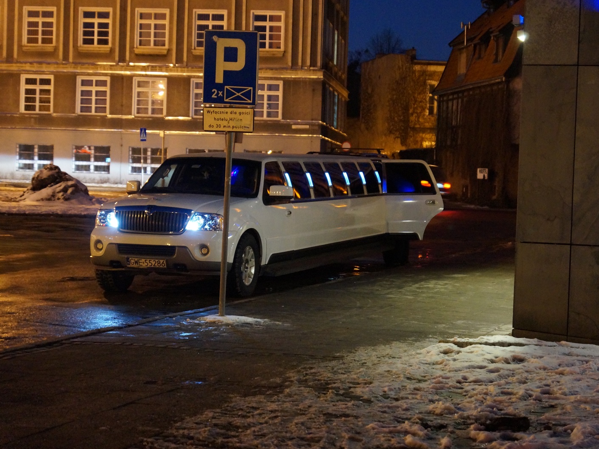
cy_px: 224
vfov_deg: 18.0
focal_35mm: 82
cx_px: 320
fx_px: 1419
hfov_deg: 23.8
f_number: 2.8
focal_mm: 50
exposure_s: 1/15
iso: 3200
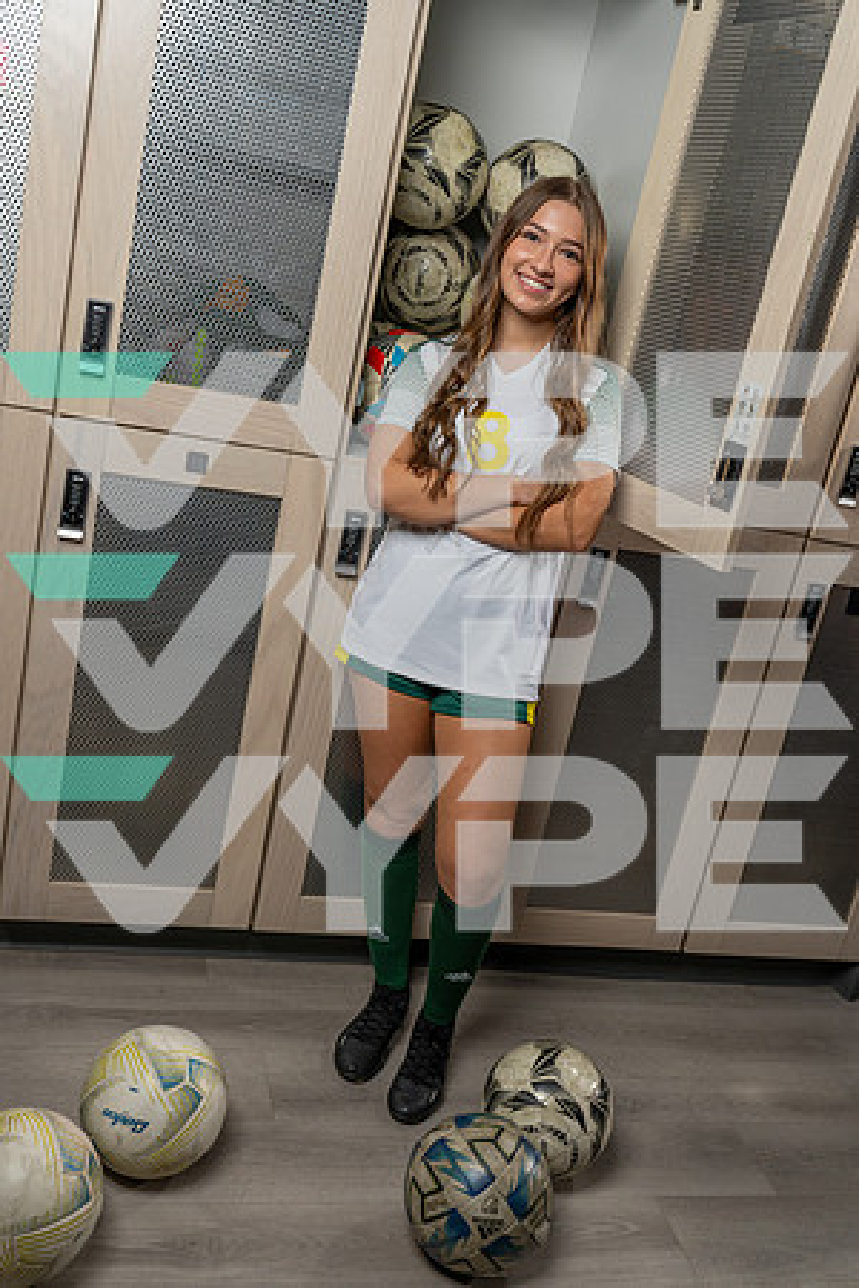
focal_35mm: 34
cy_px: 644
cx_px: 430
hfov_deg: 38.9
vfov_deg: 55.8
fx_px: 1217
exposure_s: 1/250
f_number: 7.1
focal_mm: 34
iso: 800
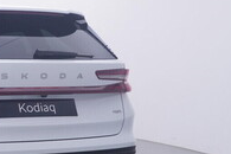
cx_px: -72
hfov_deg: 26.7
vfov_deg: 21.4
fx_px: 407
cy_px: 86
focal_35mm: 63
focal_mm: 15
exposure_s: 1/80
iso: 200
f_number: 5
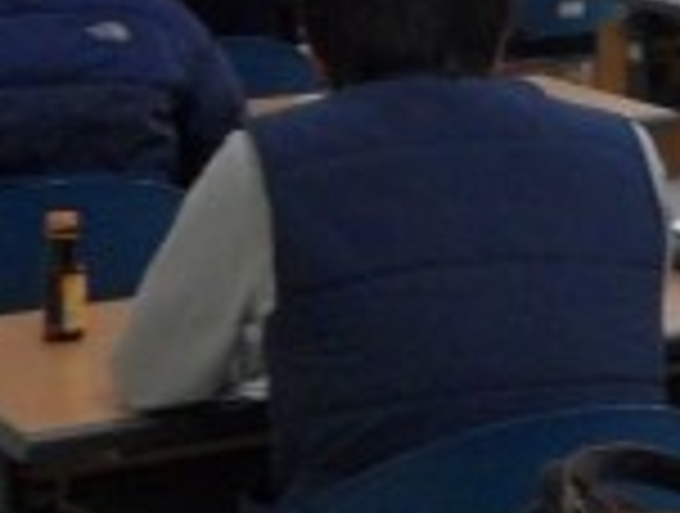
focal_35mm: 132
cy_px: -56
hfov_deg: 13.2
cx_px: 1274
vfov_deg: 11.1
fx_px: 2599
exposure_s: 1/30
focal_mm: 4.9
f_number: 3.5
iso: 200
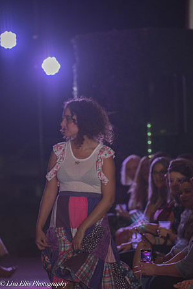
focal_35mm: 218
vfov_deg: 9.4
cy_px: 144
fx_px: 1754
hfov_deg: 6.3
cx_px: 97
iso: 800
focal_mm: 180
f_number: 4.5
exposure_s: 1/250
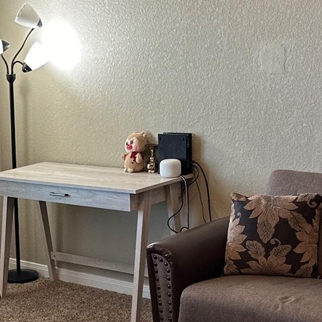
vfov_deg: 20.5
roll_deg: +3.4
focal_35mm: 84
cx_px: -8
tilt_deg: -12.7
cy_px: 237
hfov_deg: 20.0
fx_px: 884
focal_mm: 6.86
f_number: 1.78
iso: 160
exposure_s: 1/120
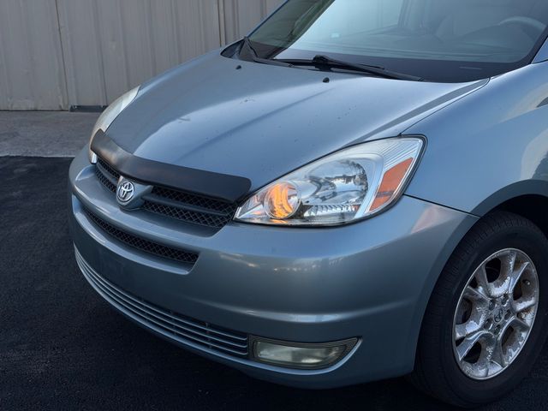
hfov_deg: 39.7
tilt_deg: -16.3
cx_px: 274
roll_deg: +1.5
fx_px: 760
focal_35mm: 48
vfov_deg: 30.3
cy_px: 206
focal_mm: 6.76
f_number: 1.78
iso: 64
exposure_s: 1/1185
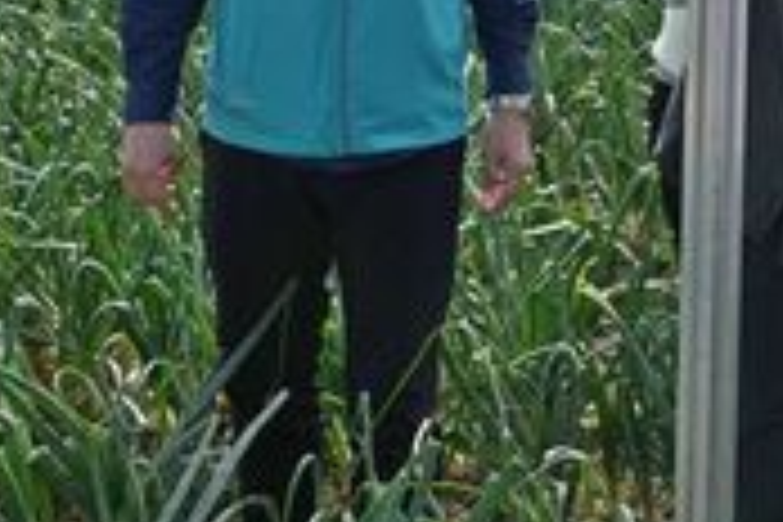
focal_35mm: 107
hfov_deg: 18.2
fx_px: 2327
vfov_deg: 12.3
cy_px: -202
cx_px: 932
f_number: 5
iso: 400
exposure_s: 1/3200
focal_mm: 31
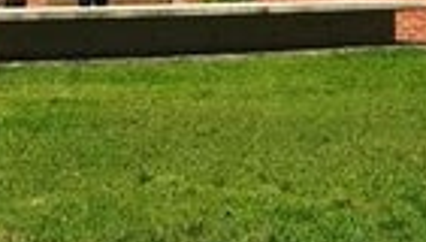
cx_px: 393
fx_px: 1562
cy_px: -436
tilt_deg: +14.7
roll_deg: +0.6
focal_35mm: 138
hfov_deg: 15.3
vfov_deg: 7.9
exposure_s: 1/4566
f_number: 1.8
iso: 20
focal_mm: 3.99
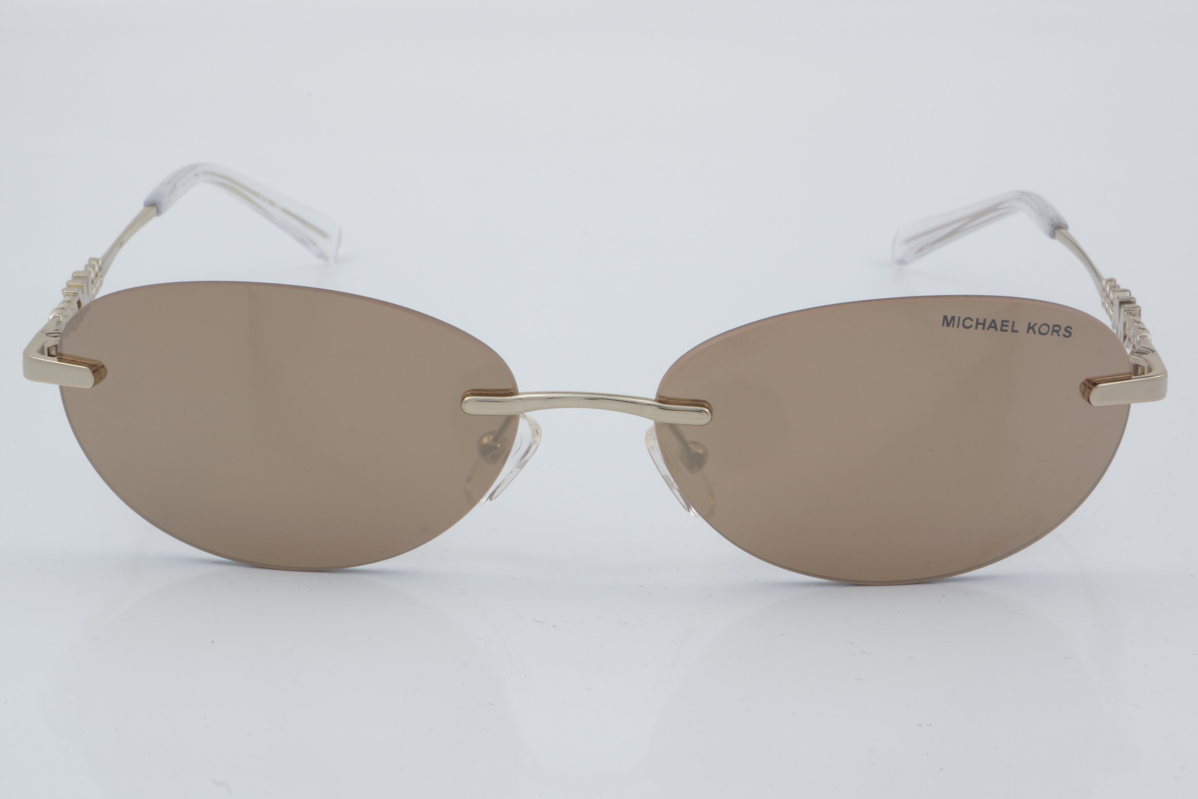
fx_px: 2745
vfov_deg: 16.6
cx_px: 599
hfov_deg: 24.6
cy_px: 400
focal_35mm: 82
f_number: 32
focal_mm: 55
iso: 100
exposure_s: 1/4
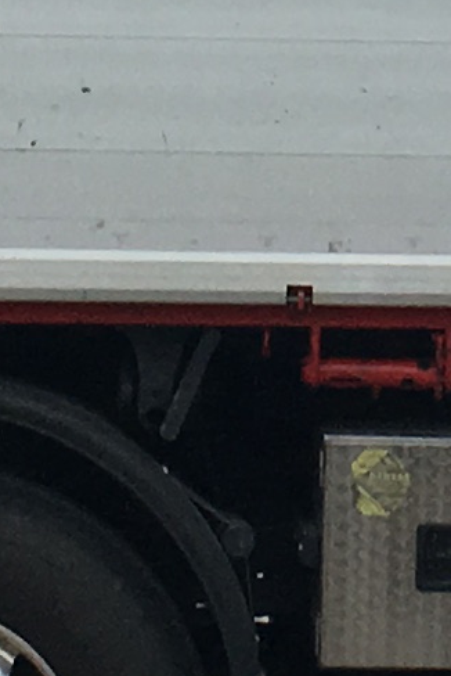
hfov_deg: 5.5
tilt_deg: +6.3
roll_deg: -2.3
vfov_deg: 8.1
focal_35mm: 249
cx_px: 517
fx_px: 4672
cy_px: -424
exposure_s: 1/50
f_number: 2.2
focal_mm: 4.15
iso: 32
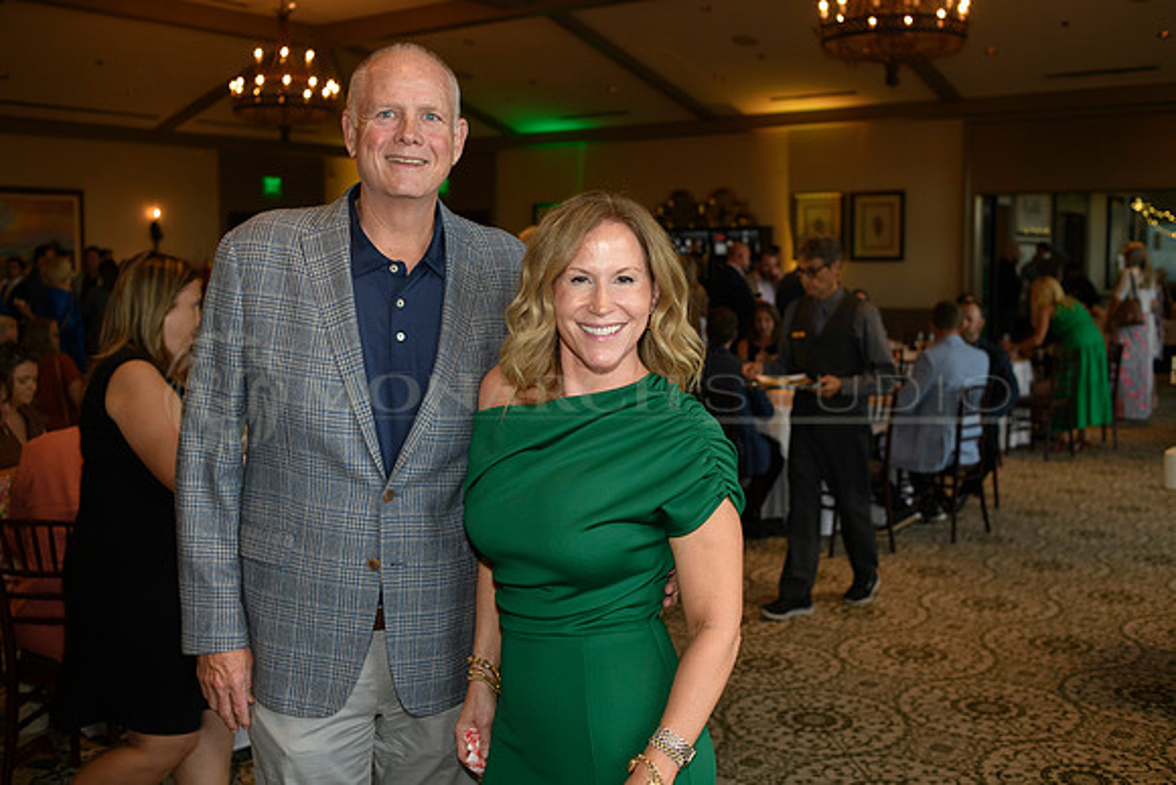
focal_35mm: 37
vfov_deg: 36.2
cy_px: 392
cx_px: 588
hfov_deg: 52.2
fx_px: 1200
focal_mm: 35
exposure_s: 1/125
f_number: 3.5
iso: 1000
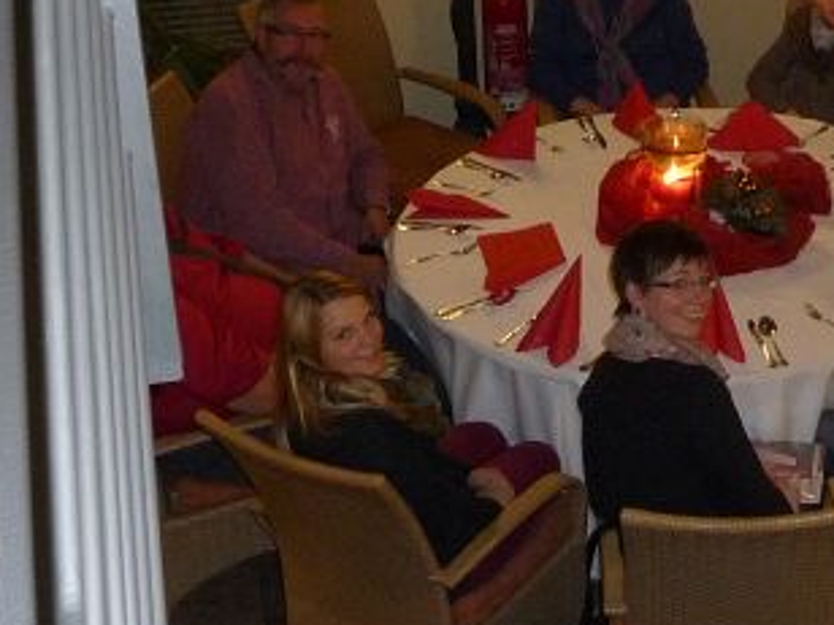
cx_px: 904
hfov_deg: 22.3
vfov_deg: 17.6
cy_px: 135
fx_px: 2000
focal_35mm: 83
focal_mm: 5.3
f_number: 3.5
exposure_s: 1/8
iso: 320
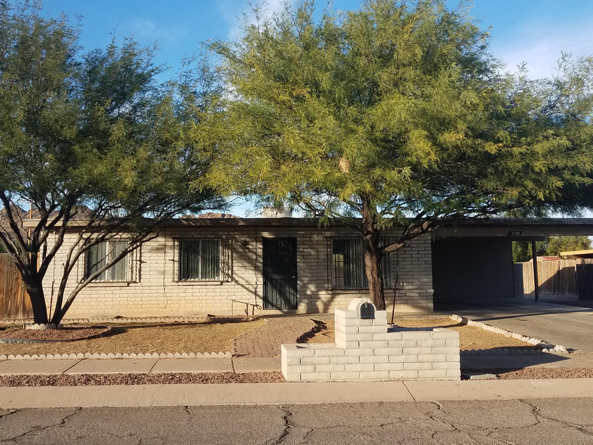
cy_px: 190
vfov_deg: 41.7
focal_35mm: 34
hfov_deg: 54.0
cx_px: 295
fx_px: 583
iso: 40
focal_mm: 4.2
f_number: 1.7
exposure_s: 1/966
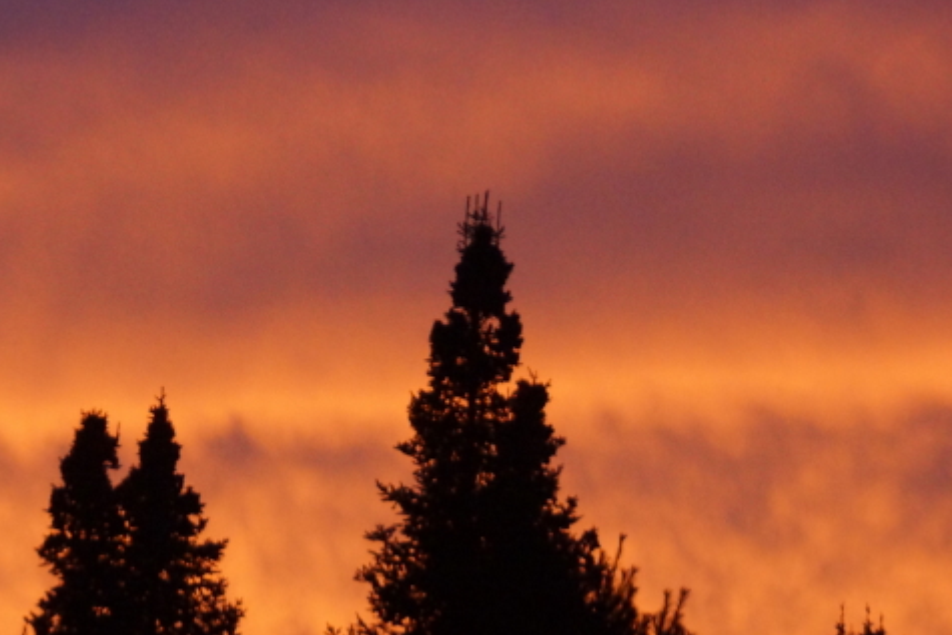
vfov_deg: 3.2
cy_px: 276
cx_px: 179
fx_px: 11269
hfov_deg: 4.8
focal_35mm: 426
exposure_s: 1/100
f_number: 5.6
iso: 1600
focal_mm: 135
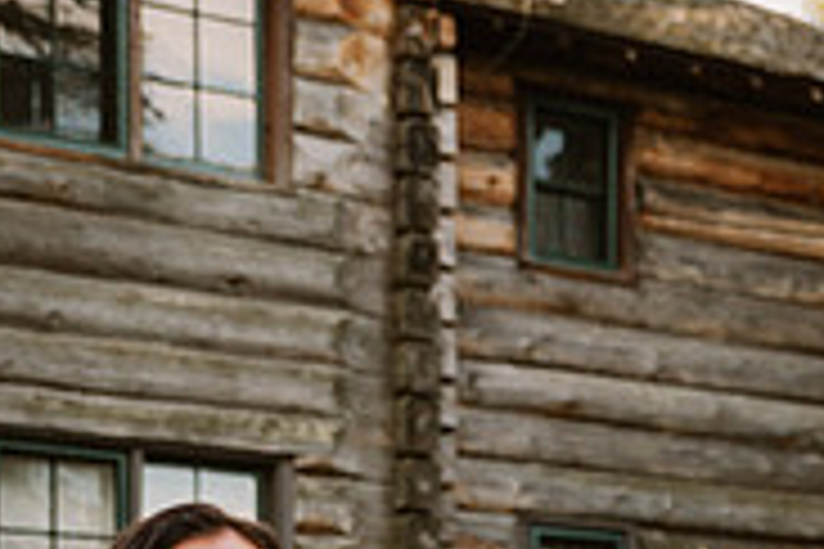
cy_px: 868
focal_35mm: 121
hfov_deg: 16.1
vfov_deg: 10.8
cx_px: 1037
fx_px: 2769
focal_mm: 36
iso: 250
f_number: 2.8
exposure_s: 1/320
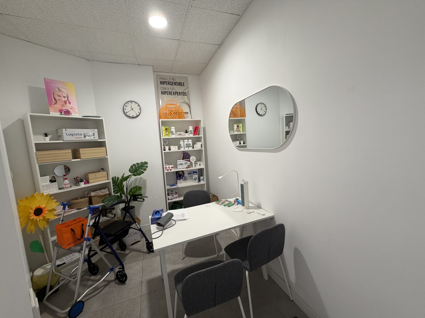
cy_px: 159
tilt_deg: -5.0
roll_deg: +4.5
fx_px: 172
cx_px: 212
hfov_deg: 102.1
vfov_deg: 85.7
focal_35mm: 14
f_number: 2.2
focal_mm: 2.22
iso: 160
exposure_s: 1/100
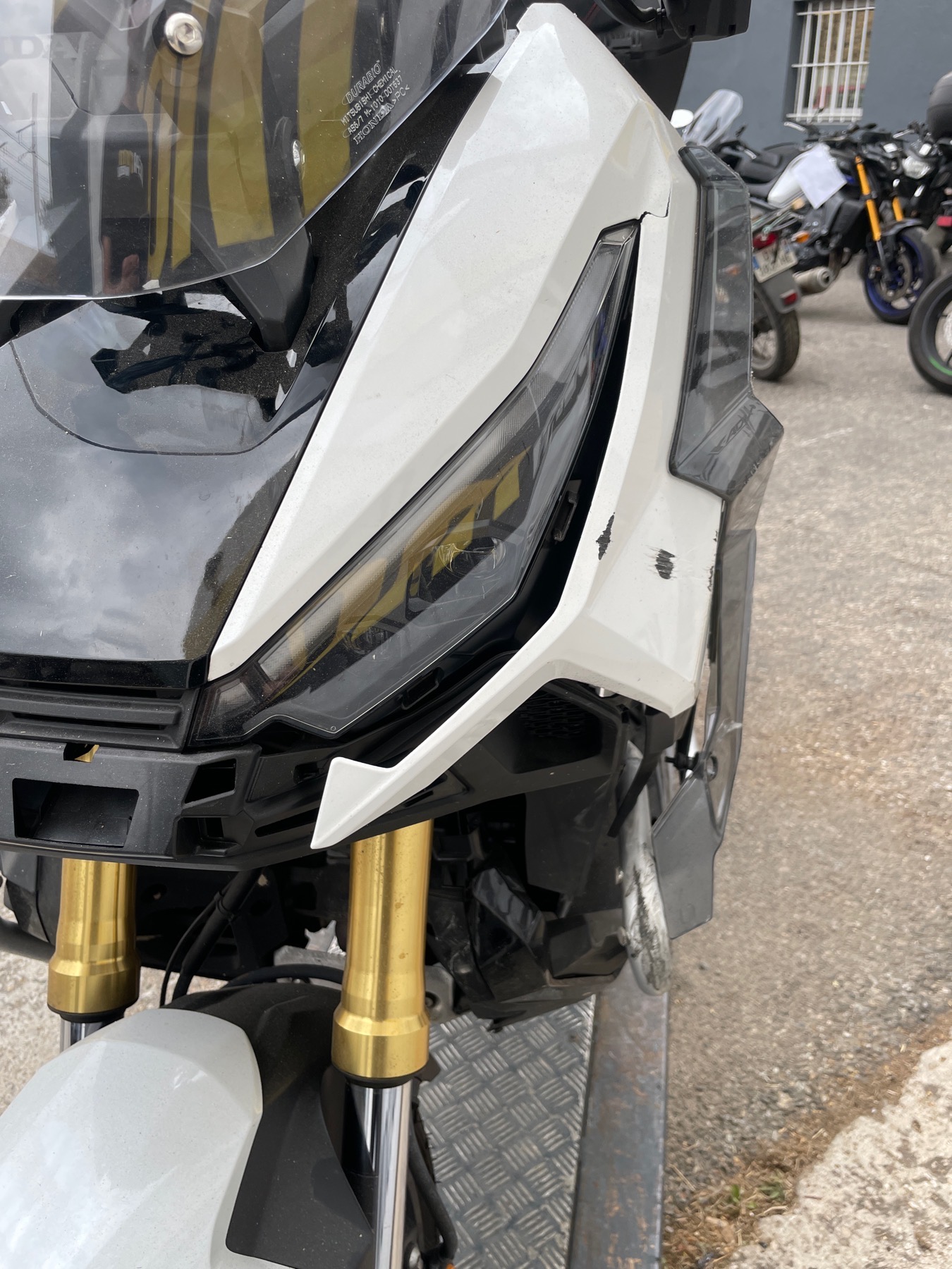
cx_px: 476
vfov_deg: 67.3
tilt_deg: -28.5
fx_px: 953
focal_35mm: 26
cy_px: 634
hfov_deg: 53.1
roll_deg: +2.2
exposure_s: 1/284
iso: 32
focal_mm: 4.2
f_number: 1.6
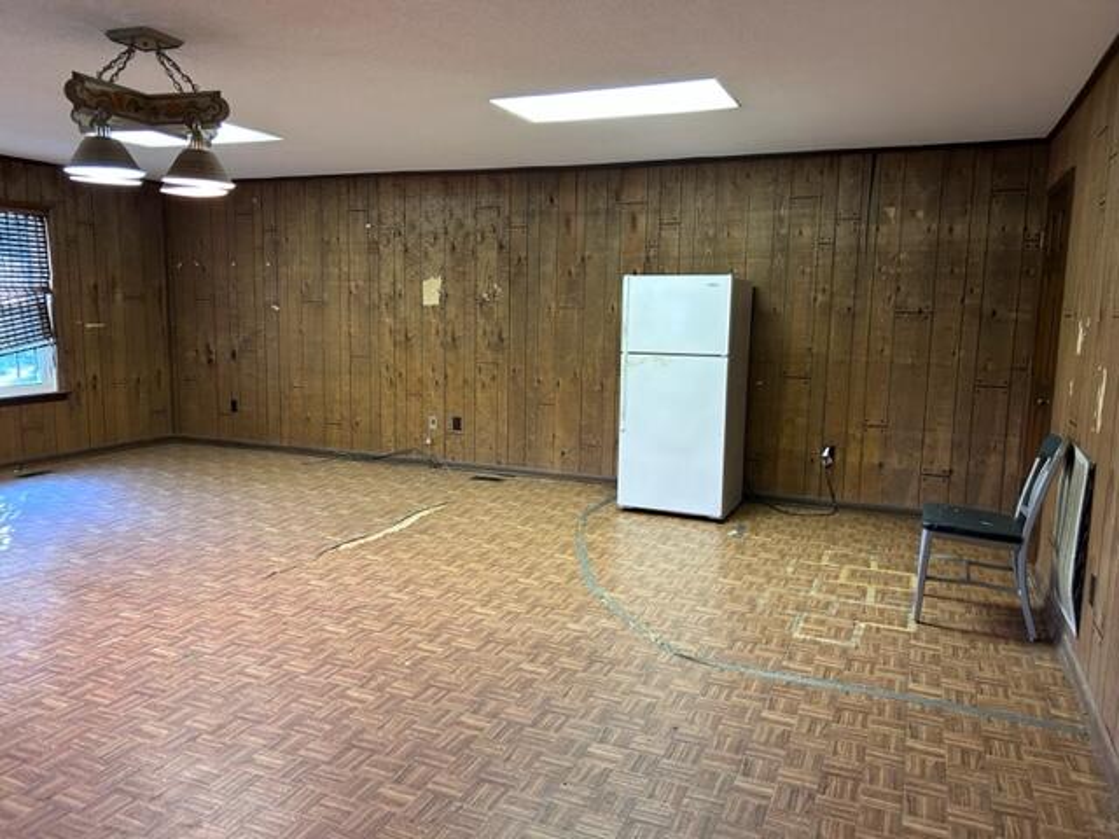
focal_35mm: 26
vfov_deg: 53.1
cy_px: 420
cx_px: 560
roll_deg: -0.7
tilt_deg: -7.5
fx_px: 840
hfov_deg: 67.3
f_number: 1.5
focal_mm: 5.7
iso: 200
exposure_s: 1/60
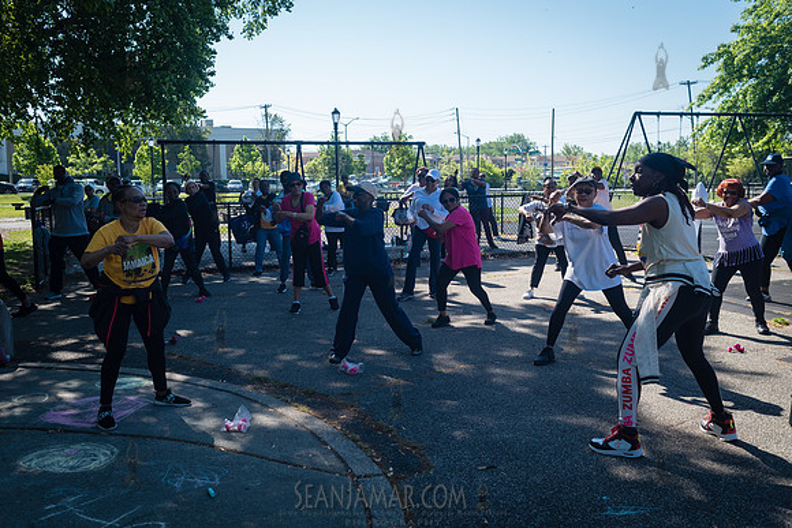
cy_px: 264
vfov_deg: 37.1
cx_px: 396
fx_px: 787
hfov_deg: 53.4
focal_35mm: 36
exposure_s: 1/800
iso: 200
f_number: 4.5
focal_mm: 35
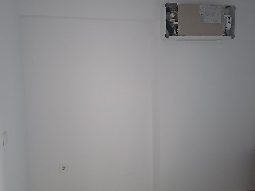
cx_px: 128
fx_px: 169
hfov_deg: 73.9
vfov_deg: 58.9
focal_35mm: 23
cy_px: 96
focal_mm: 5.54
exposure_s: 1/50
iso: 320
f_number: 1.8
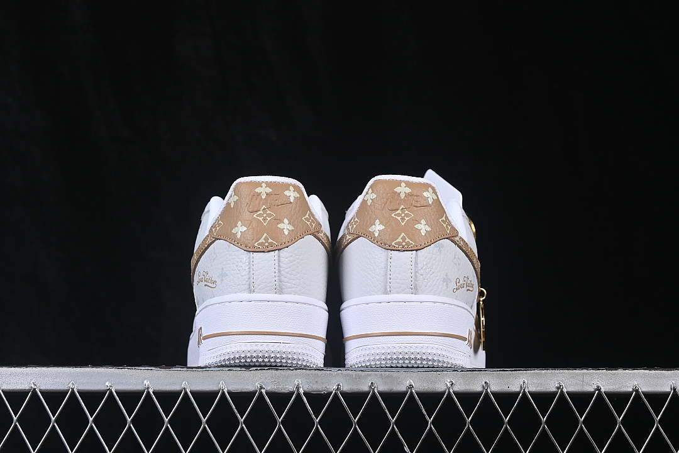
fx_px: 1414
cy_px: 226
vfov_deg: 18.2
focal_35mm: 75
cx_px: 340
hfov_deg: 27.0
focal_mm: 50
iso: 160
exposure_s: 1/80
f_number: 8
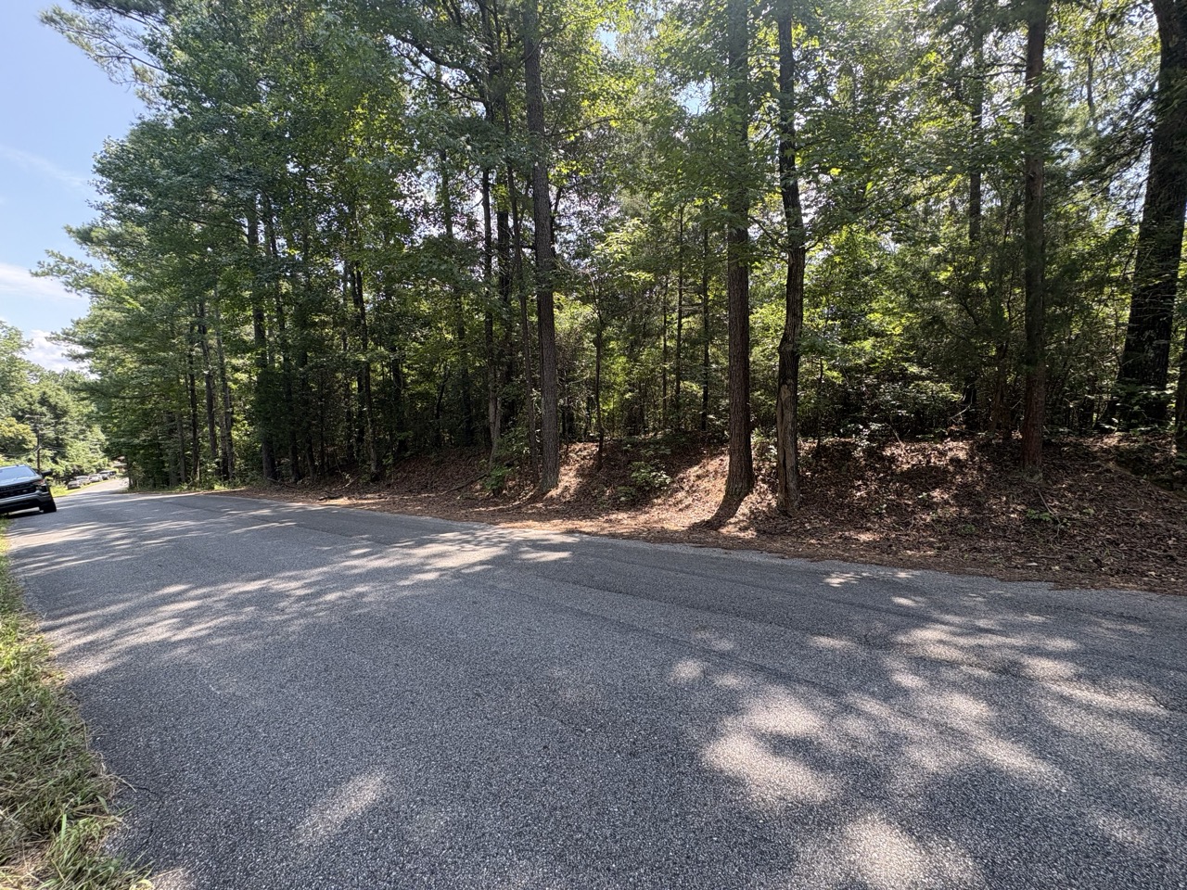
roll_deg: +0.0
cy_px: 445
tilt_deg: -3.4
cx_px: 594
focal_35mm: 14
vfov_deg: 85.7
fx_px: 480
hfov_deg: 102.1
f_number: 2.2
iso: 40
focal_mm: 2.22
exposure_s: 1/148
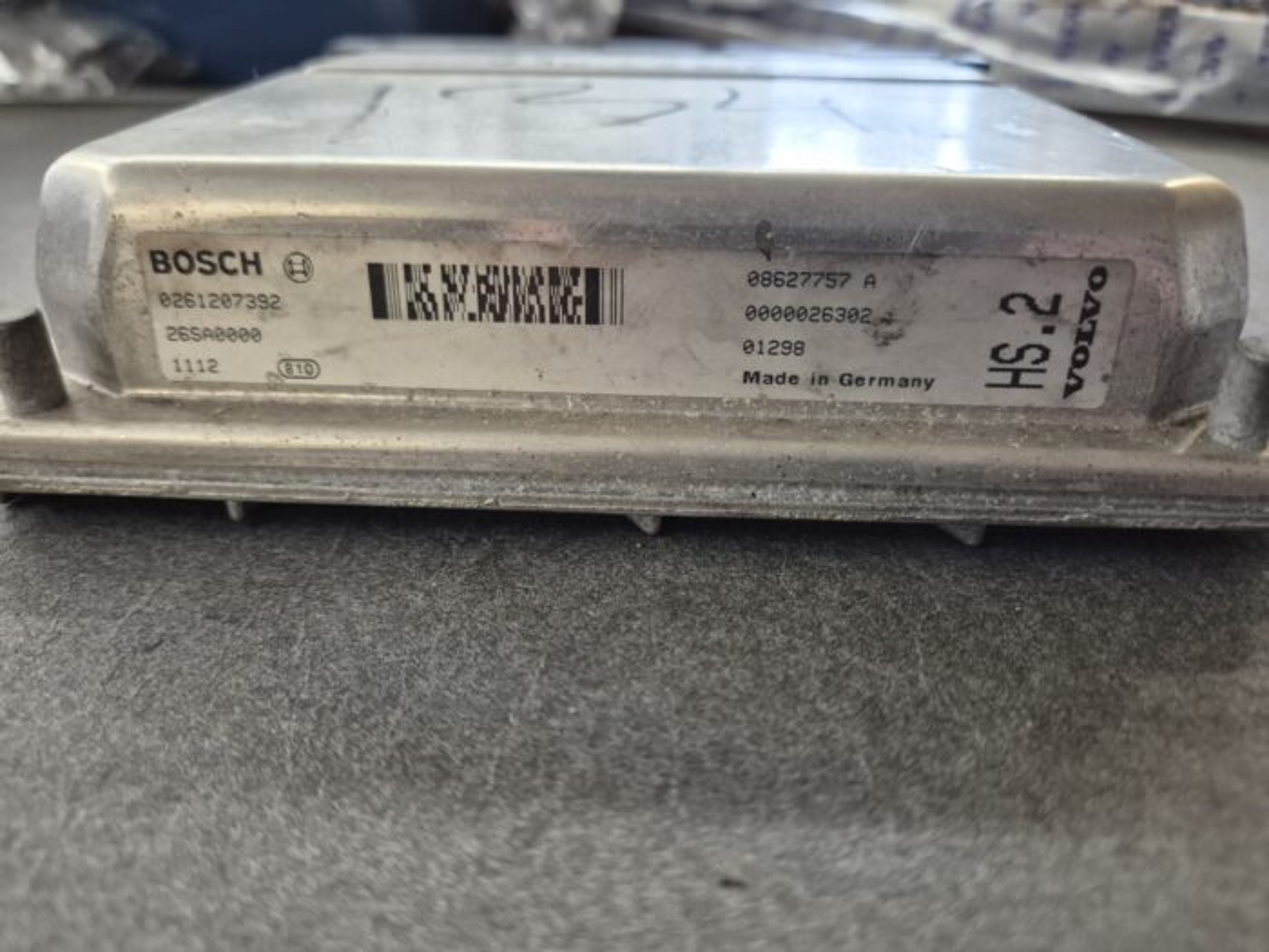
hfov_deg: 73.9
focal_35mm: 23
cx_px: 634
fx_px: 843
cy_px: 476
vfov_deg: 58.9
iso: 1000
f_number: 1.8
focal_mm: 5.4
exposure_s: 1/100
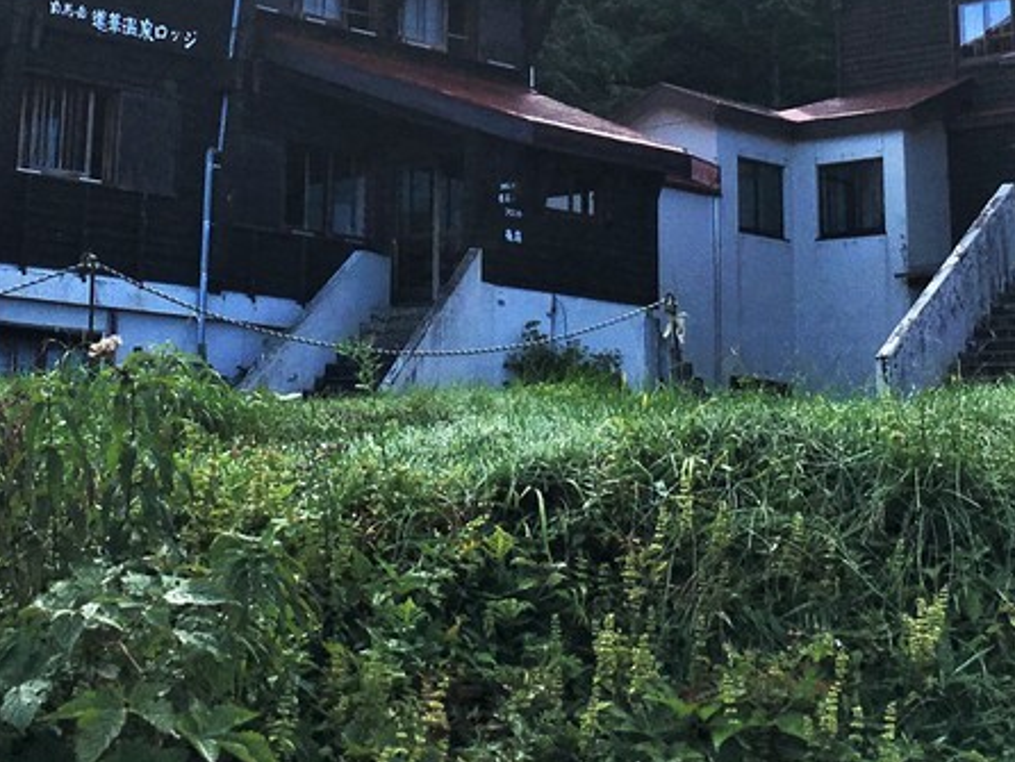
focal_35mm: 78
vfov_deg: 18.2
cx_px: 396
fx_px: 2288
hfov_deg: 25.0
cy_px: -98
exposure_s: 1/1350
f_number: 2.2
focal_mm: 4.15
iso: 25
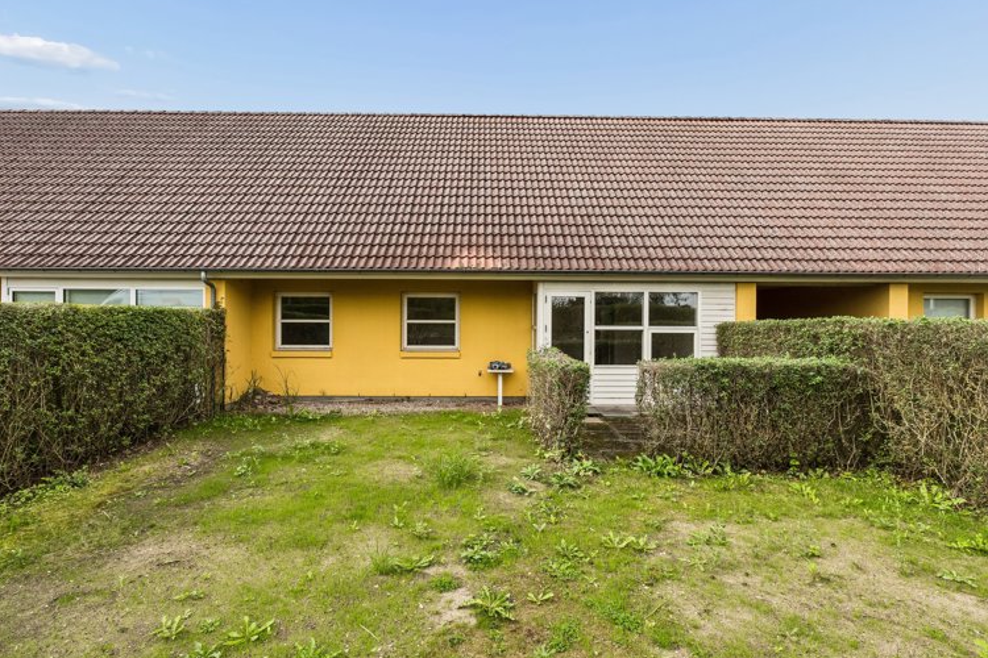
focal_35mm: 17
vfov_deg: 71.1
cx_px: 483
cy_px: 318
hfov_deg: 93.9
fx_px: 461
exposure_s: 1/320
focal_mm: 10.5
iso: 250
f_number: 8
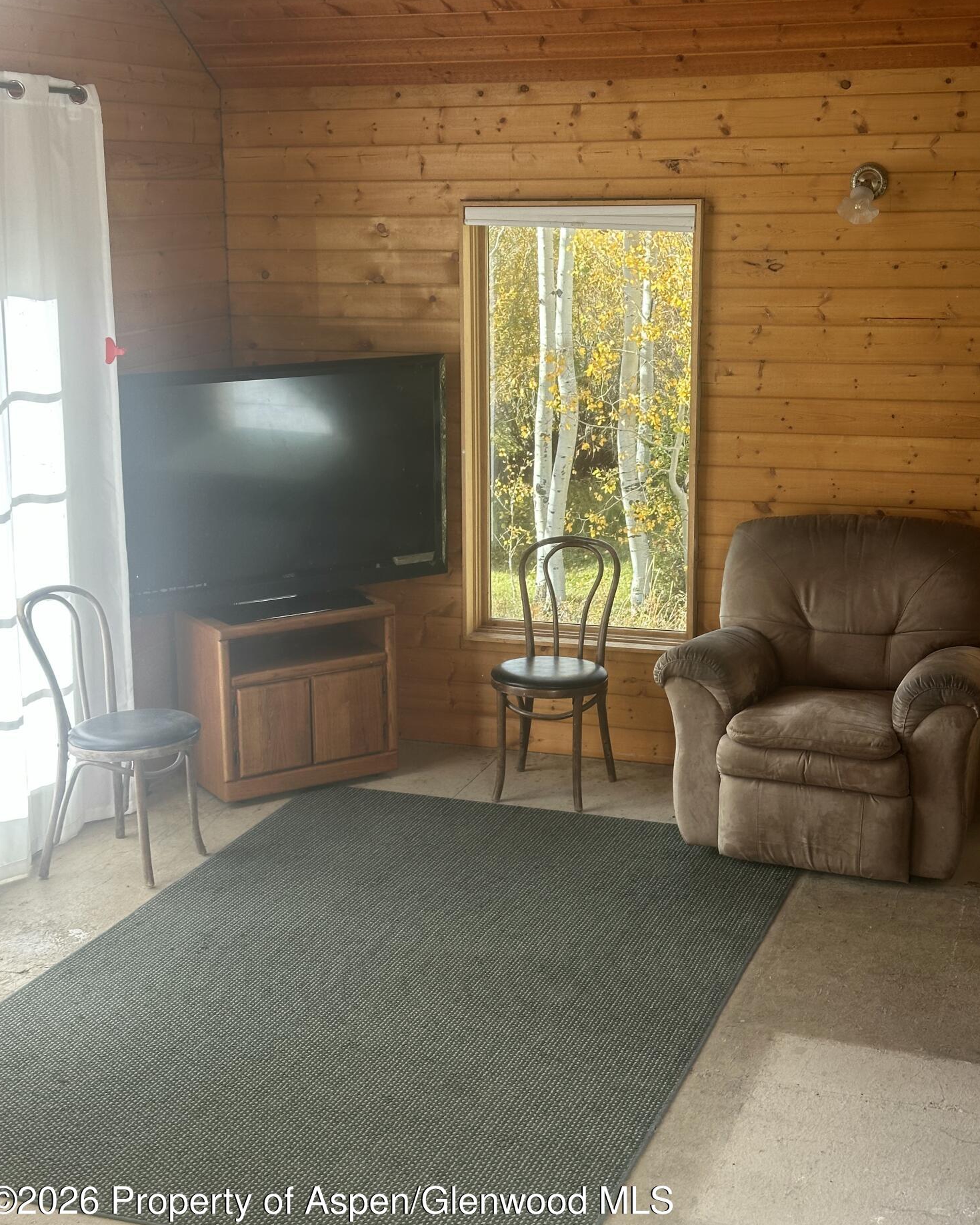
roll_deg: +0.3
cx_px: 485
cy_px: 595
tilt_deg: -10.3
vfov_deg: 36.6
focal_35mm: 51
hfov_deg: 29.7
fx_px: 1849
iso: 64
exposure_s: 1/276
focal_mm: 6.86
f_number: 1.78
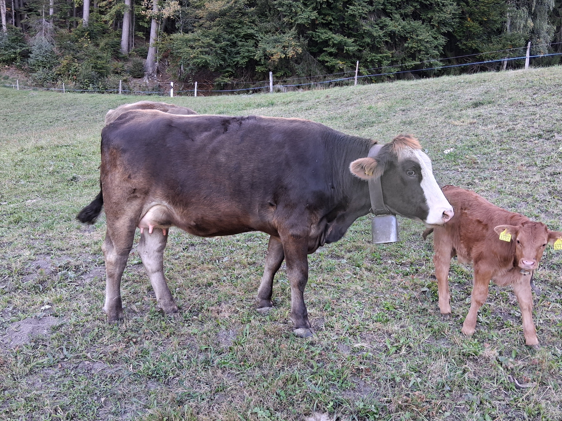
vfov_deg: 46.8
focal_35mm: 30
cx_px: 305
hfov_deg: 59.9
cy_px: 228
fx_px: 487
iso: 160
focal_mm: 3.98
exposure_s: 1/100
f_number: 1.8
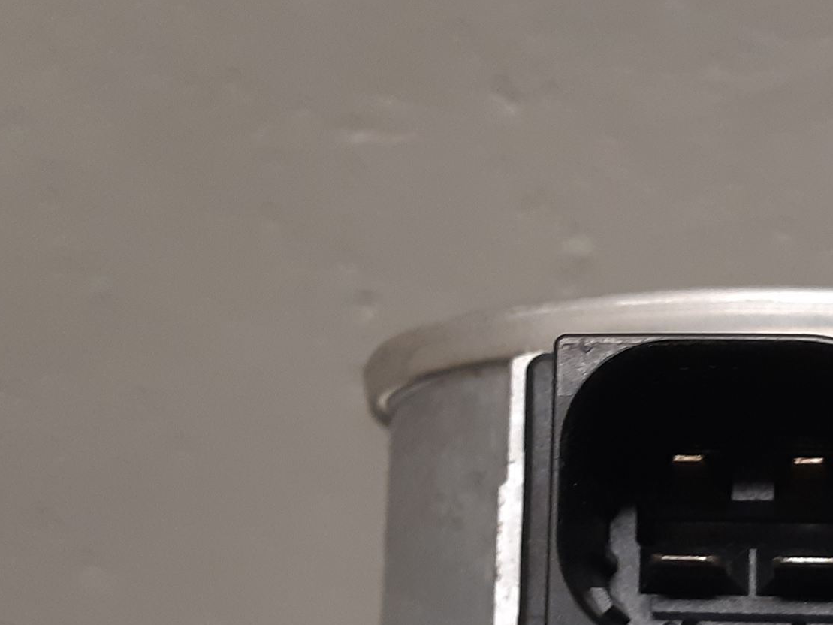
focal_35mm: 48
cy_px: 430
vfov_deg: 30.0
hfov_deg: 38.5
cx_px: 641
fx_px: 1155
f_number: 1.7
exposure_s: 1/50
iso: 160
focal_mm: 3.93
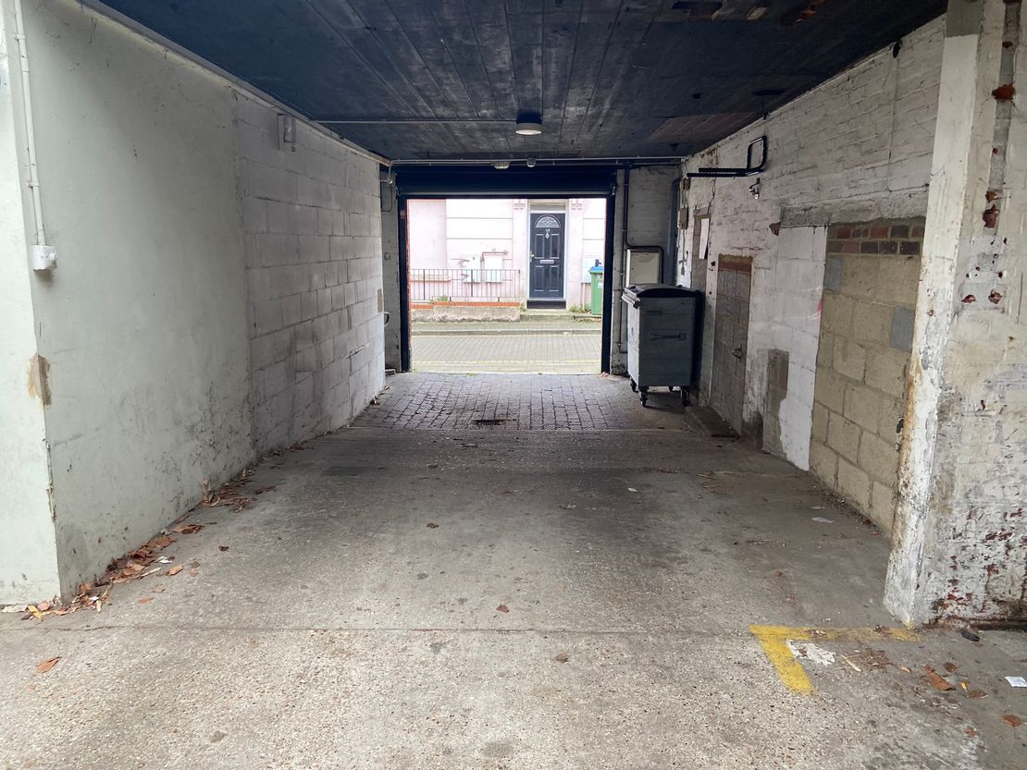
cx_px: 514
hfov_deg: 67.3
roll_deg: +0.9
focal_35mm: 26
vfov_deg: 53.1
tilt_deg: -9.2
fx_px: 772
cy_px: 385
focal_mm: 4.25
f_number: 1.8
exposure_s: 1/121
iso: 125
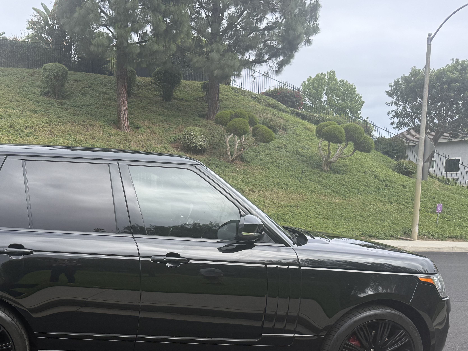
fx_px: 554
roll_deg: +0.0
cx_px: 122
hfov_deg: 44.4
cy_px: 281
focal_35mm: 41
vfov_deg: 34.1
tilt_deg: -9.9
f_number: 1.78
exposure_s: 1/1522
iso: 100
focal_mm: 6.76
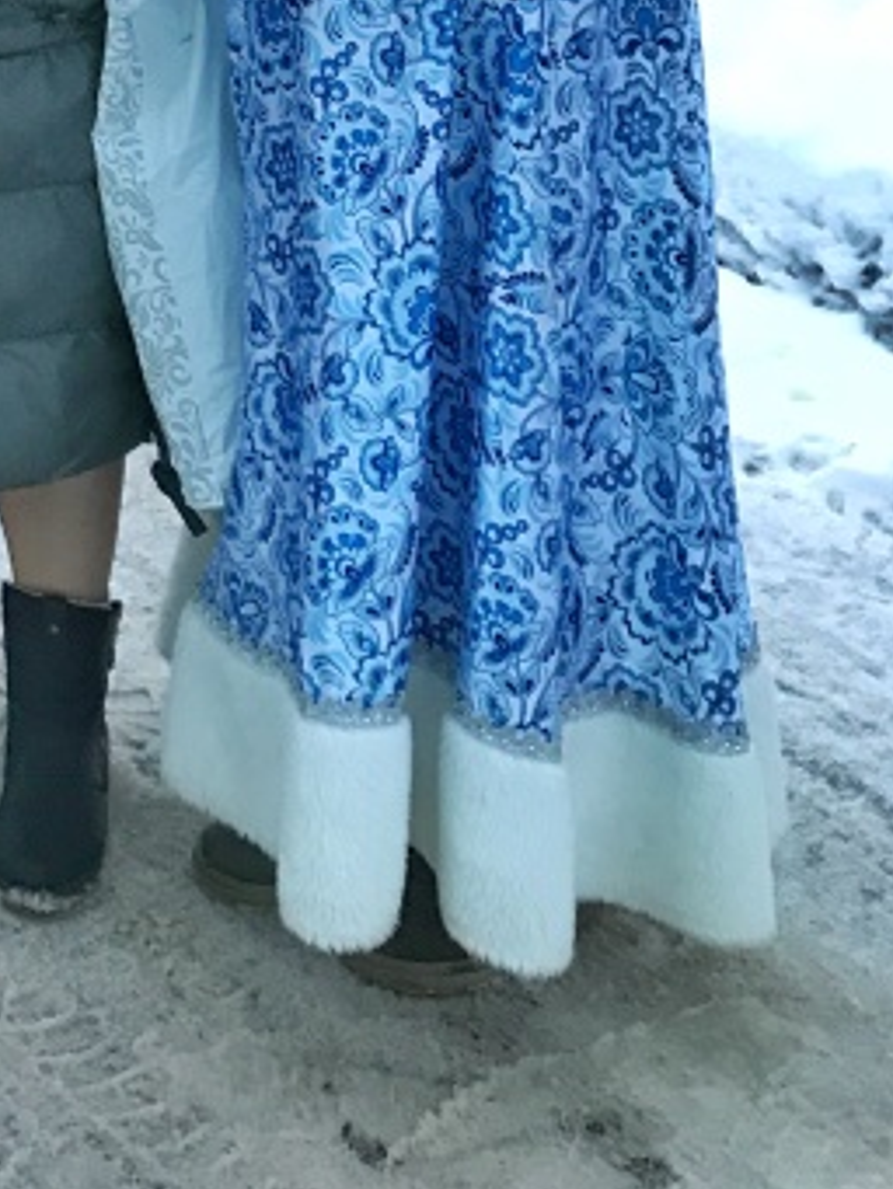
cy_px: -352
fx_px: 2887
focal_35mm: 84
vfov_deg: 21.1
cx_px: -366
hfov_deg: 16.3
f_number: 1.8
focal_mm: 3.99
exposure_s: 1/17
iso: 64
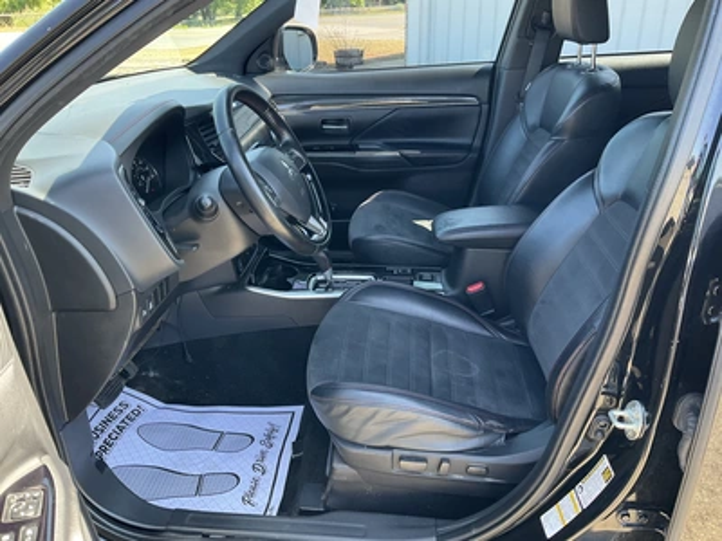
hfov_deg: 61.7
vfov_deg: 48.2
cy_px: 270
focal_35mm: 29
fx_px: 605
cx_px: 361
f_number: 1.8
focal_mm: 3
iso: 50
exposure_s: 1/122
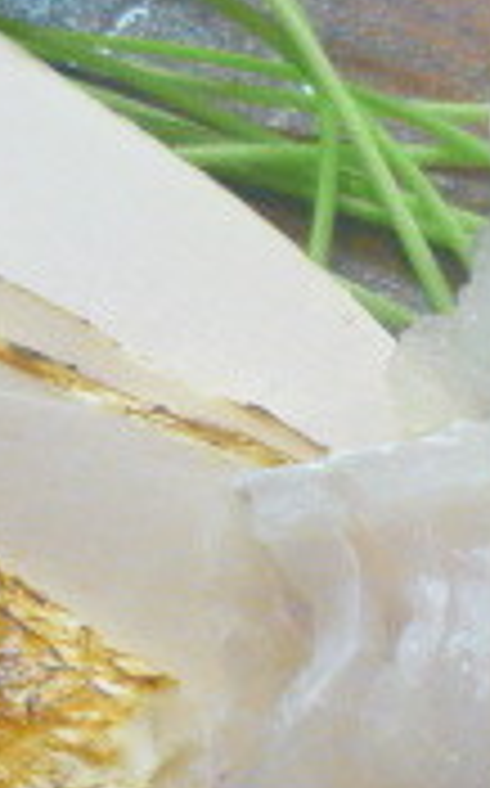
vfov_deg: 16.3
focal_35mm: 128
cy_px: 549
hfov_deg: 10.2
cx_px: 405
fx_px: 2742
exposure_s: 1/30
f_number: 2.8
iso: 320
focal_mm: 5.5
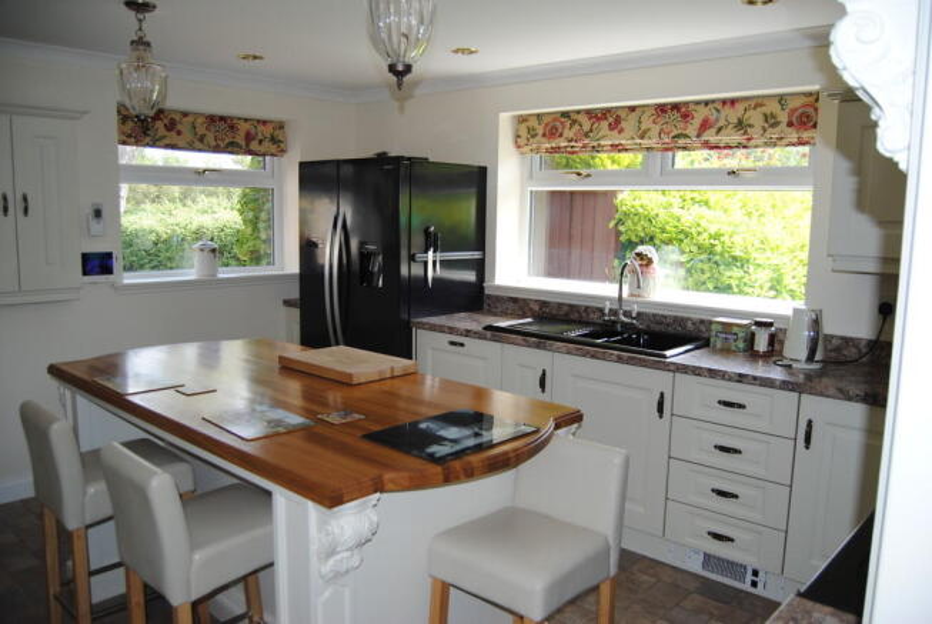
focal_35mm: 27
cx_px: 466
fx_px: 700
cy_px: 312
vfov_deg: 48.0
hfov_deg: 67.3
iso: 110
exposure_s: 1/125
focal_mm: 18
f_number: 3.5
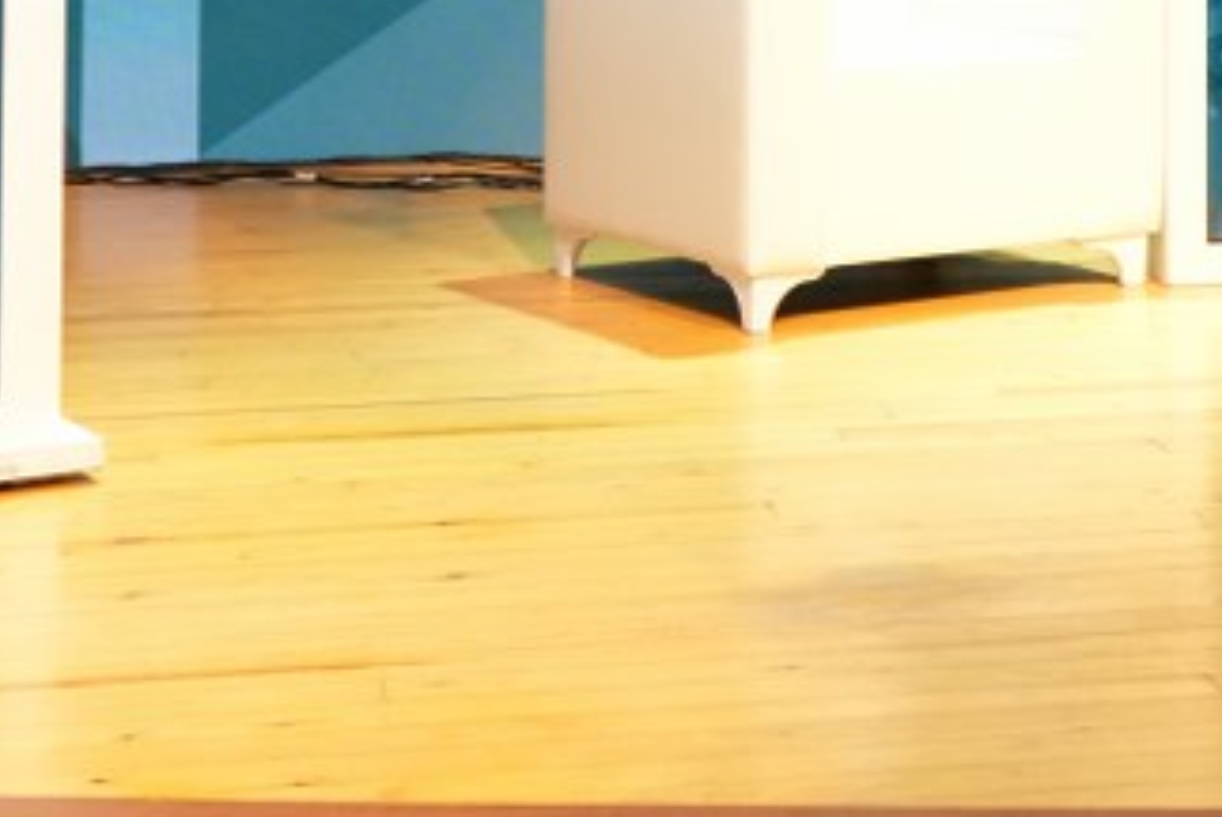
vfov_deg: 13.6
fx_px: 3228
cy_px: -403
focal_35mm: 95
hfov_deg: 21.2
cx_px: 961
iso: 2000
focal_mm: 30
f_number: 4.5
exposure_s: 1/160
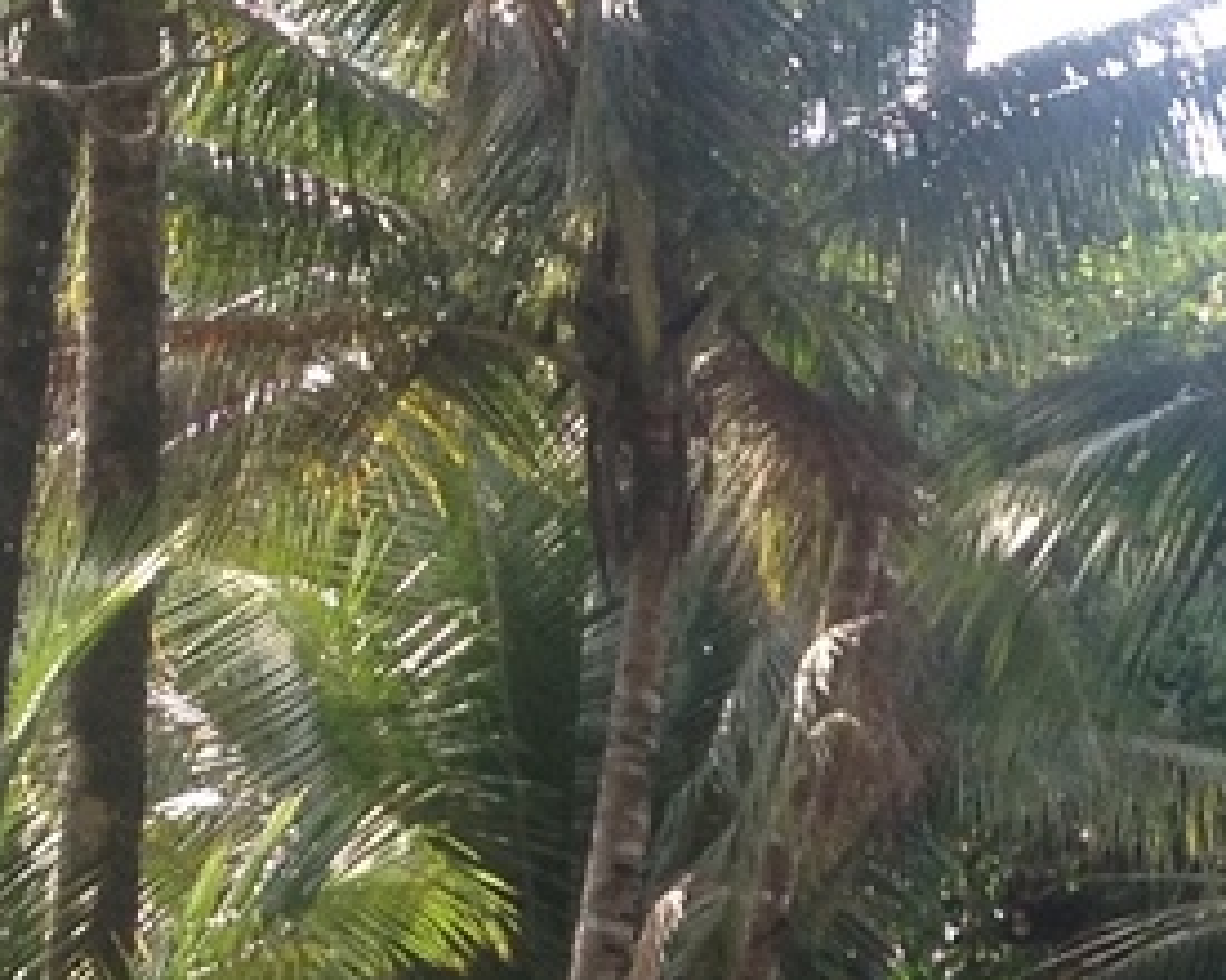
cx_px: 1400
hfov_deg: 9.6
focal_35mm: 199
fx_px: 7221
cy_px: 1795
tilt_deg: -0.1
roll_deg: +0.0
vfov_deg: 7.5
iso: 50
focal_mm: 4.28
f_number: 2.4
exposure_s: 1/343
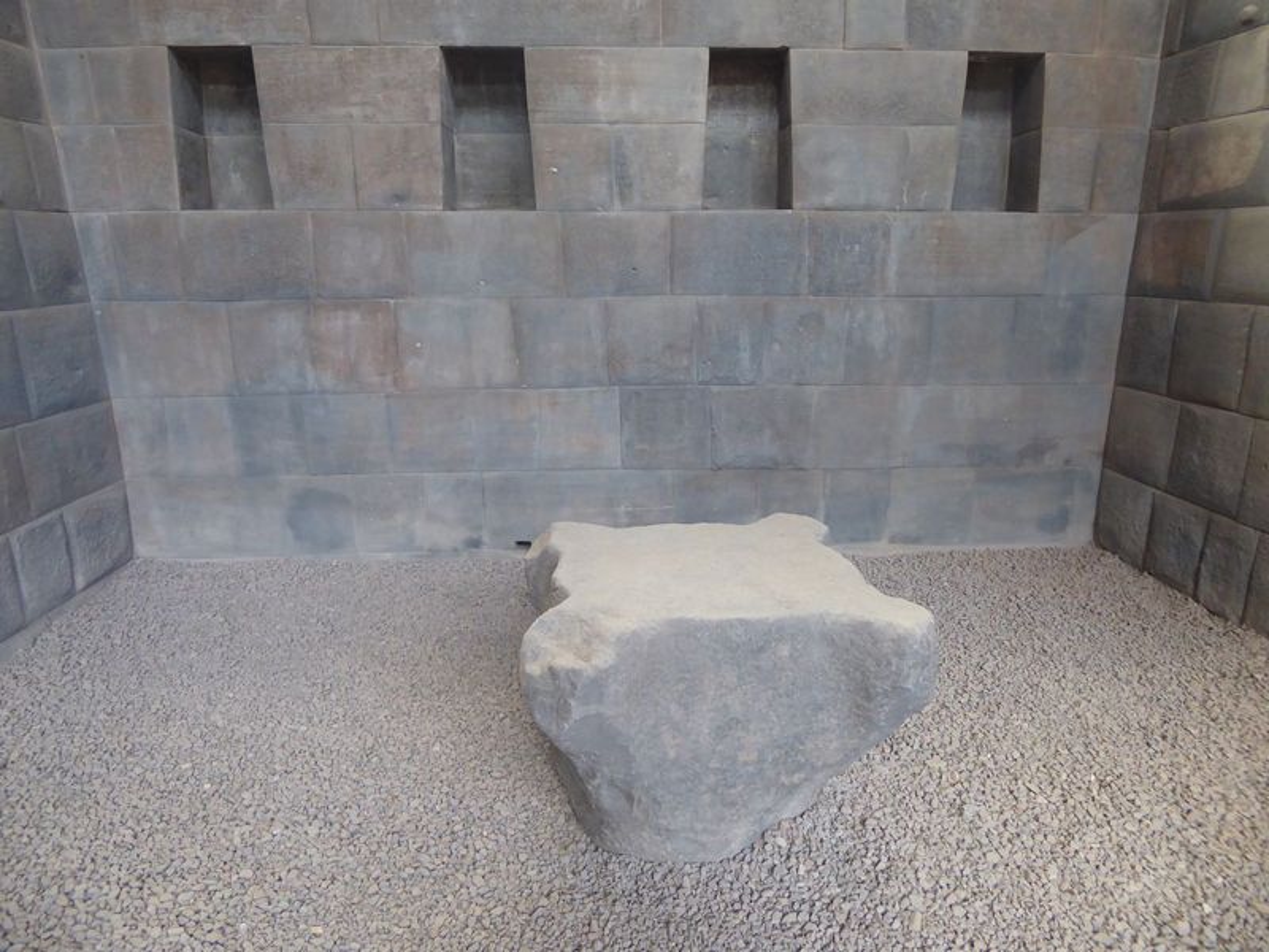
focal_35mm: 25
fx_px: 916
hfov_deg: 69.4
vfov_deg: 54.9
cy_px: 476
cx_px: 634
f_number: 3.3
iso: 320
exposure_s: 1/60
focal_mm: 4.3
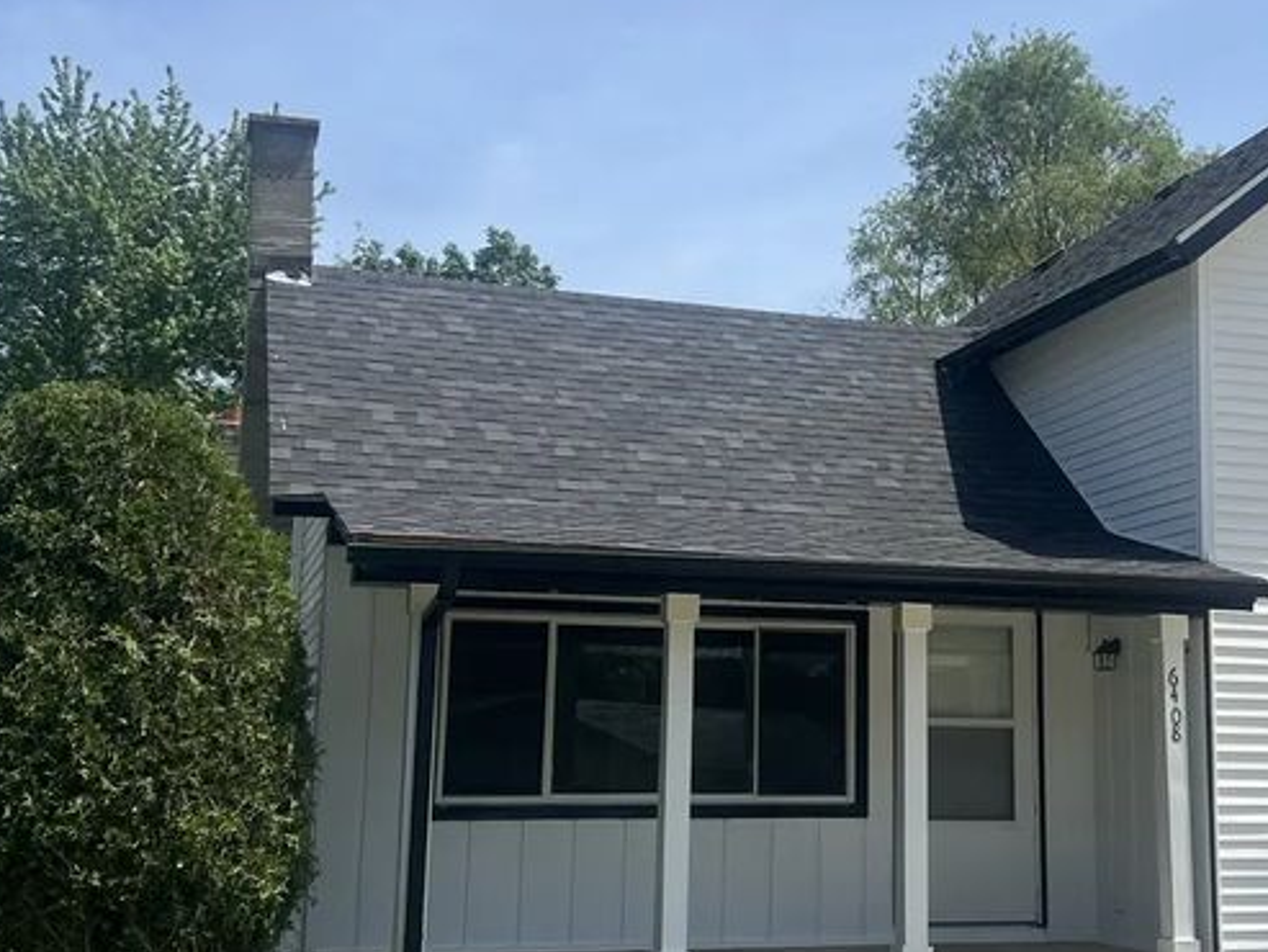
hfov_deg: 35.0
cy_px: 471
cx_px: 908
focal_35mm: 54
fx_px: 1979
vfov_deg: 27.0
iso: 50
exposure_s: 1/4274
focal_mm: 5.7
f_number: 1.5
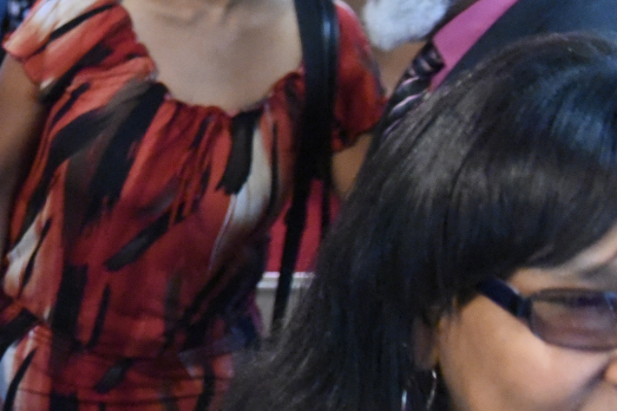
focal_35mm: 108
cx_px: -371
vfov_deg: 12.7
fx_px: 1851
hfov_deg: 16.8
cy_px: 186
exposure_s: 1/200
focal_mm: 32
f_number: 4
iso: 12800
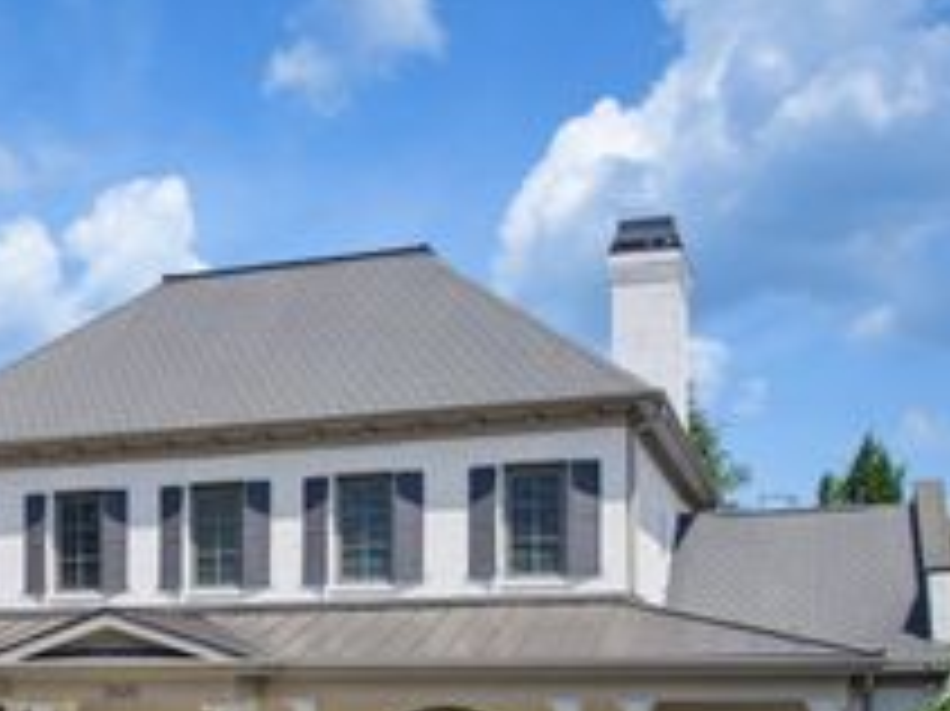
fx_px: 1563
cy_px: 745
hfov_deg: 32.5
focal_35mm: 57
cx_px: 135
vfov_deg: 24.2
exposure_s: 1/1600
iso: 100
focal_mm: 12.3
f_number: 2.8
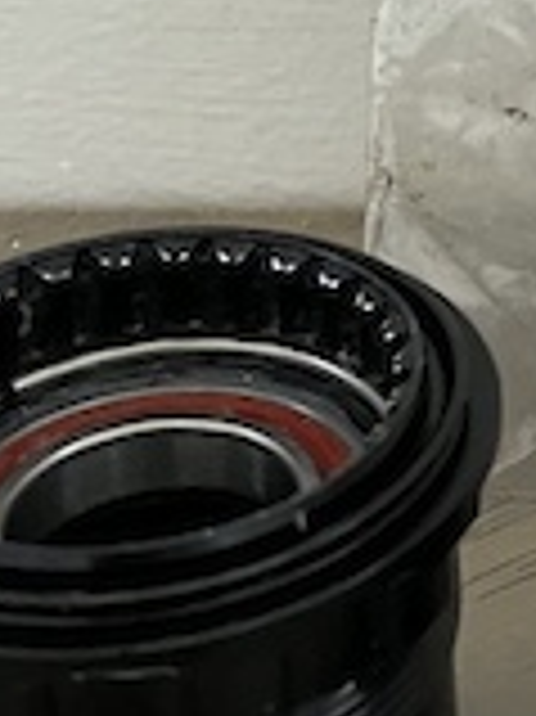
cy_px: -252
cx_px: 941
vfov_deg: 13.4
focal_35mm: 141
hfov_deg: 10.0
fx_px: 2915
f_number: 1.8
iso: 100
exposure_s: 1/60
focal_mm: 3.99
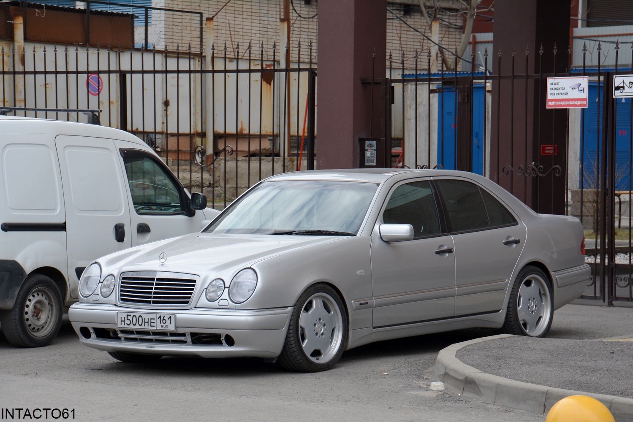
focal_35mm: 112
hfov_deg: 18.2
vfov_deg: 12.2
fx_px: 1978
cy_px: 211
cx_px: 316
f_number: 8
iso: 200
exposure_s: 1/250
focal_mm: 75
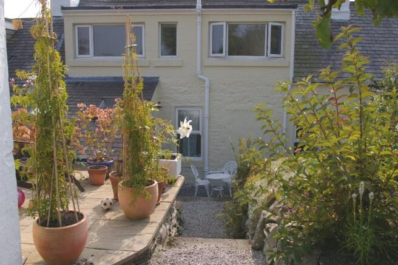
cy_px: 132
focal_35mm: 32
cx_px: 199
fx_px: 348
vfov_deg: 41.6
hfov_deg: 59.5
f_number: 9.5
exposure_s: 1/180
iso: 200
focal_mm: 21
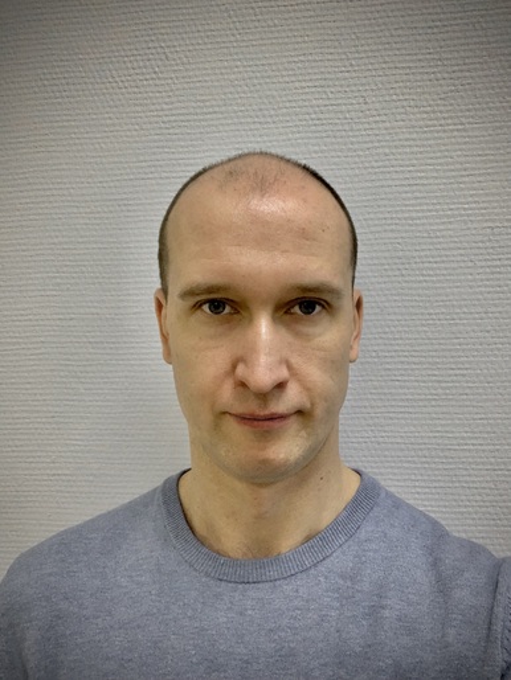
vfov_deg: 56.8
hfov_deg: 44.2
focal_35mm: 32
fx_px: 629
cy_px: 340
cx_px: 256
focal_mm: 2.87
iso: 250
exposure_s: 1/60
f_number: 2.2
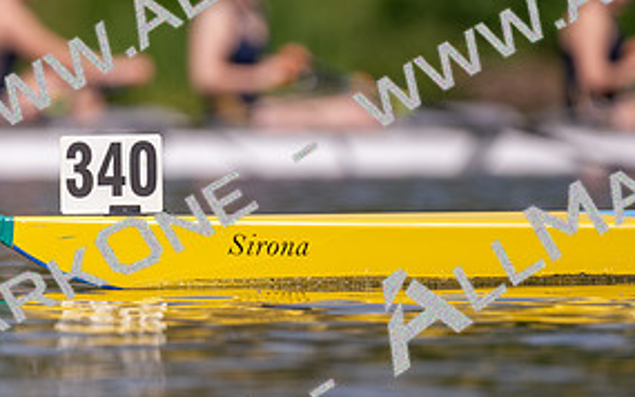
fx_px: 21524
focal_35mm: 1244
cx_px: 192
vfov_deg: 1.1
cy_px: 164
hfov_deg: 1.7
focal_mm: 600
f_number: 4
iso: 180
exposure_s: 1/2500
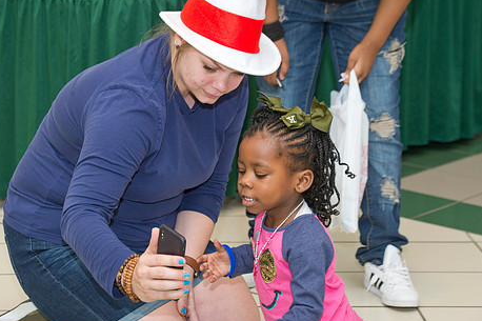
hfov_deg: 16.5
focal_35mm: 124
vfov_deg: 11.0
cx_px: 188
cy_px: 149
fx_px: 1660
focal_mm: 98
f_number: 5.6
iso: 1250
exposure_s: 1/250
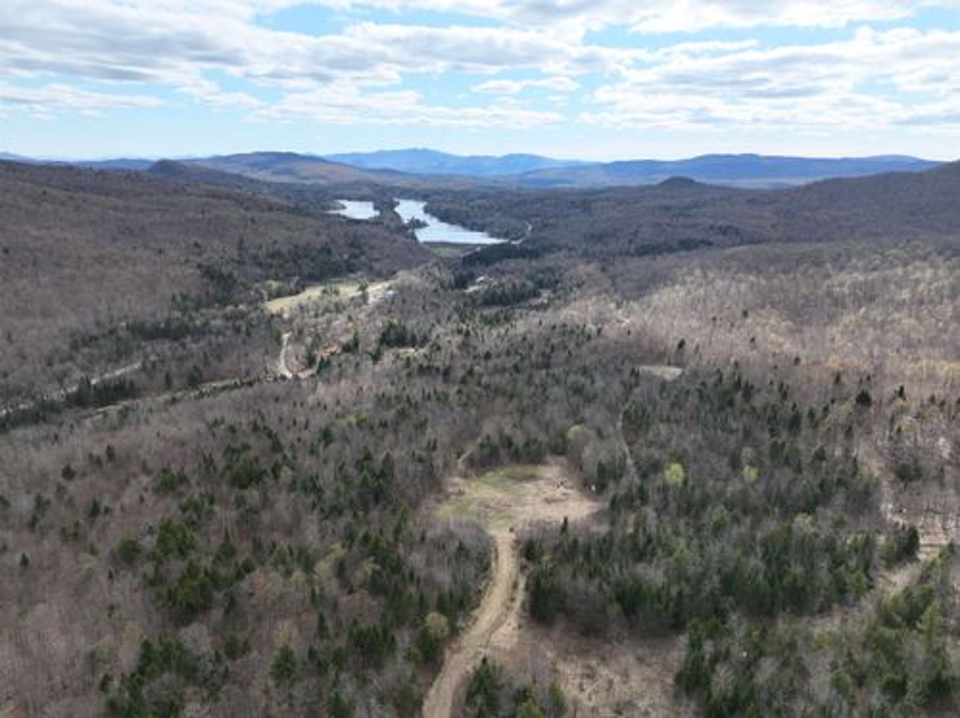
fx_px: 665
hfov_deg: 71.6
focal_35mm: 24
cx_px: 480
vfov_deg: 56.7
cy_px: 359
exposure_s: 1/3200
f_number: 2.8
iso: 380
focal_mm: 12.29
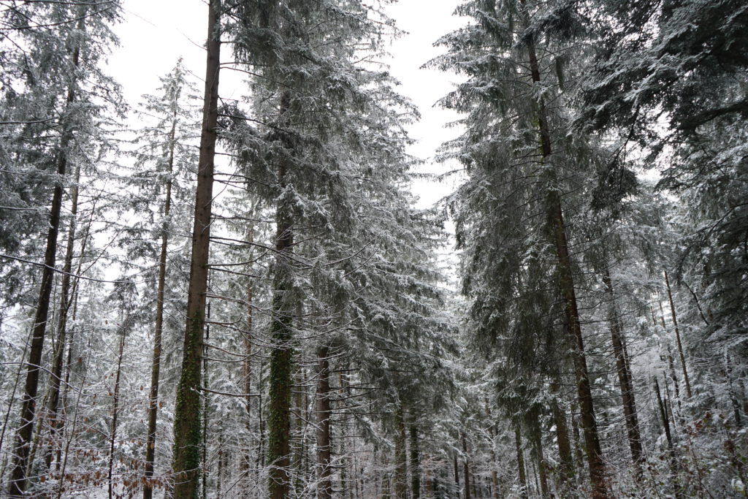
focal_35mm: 28
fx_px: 582
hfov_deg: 65.5
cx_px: 374
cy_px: 250
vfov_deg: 46.4
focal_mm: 28
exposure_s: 1/60
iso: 100
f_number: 4
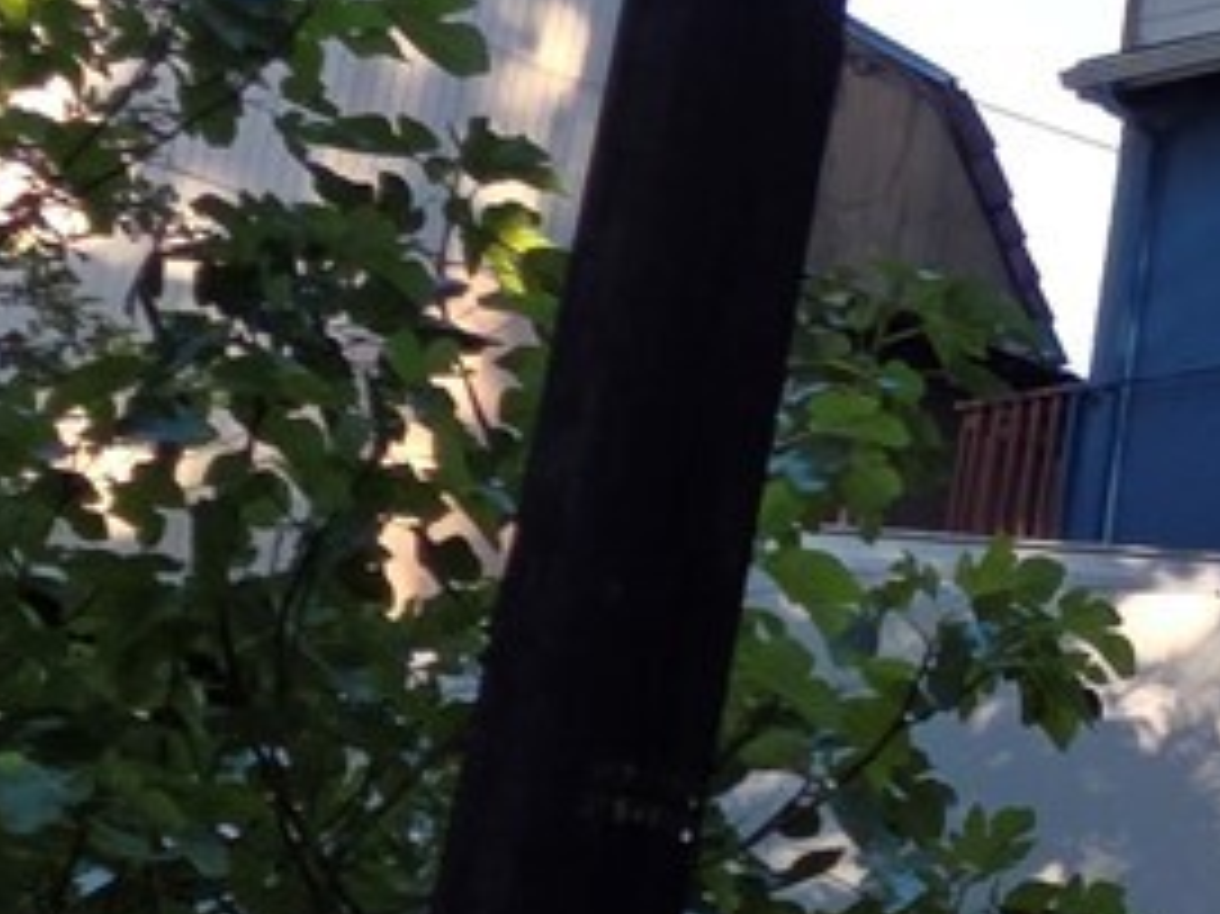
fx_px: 4791
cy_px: 513
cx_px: 2827
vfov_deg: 10.9
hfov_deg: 12.0
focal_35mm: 136
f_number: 1.8
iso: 25
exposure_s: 1/234
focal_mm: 5.4
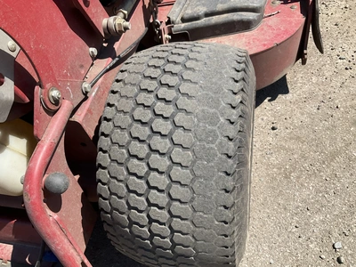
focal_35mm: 29
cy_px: 134
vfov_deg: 48.2
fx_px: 298
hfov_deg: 61.7
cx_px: 178
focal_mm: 3
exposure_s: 1/1250
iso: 25
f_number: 1.8
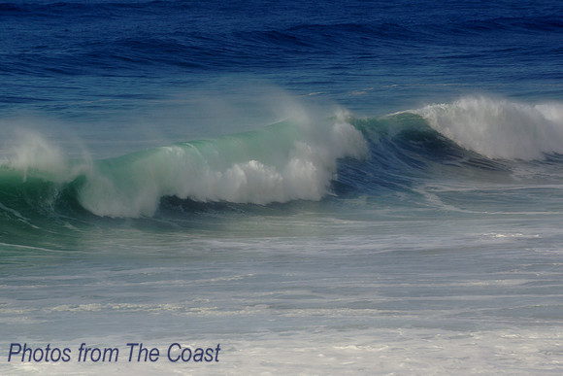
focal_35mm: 345
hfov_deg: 6.0
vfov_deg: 4.0
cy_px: 188
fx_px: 5396
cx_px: 282
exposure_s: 1/500
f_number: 9
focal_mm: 230
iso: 100
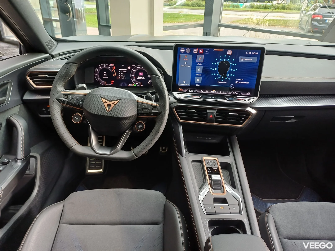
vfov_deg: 54.9
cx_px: 168
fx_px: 242
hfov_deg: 69.4
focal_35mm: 25
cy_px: 126
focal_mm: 4.65
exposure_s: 1/50
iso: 125
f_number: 1.8
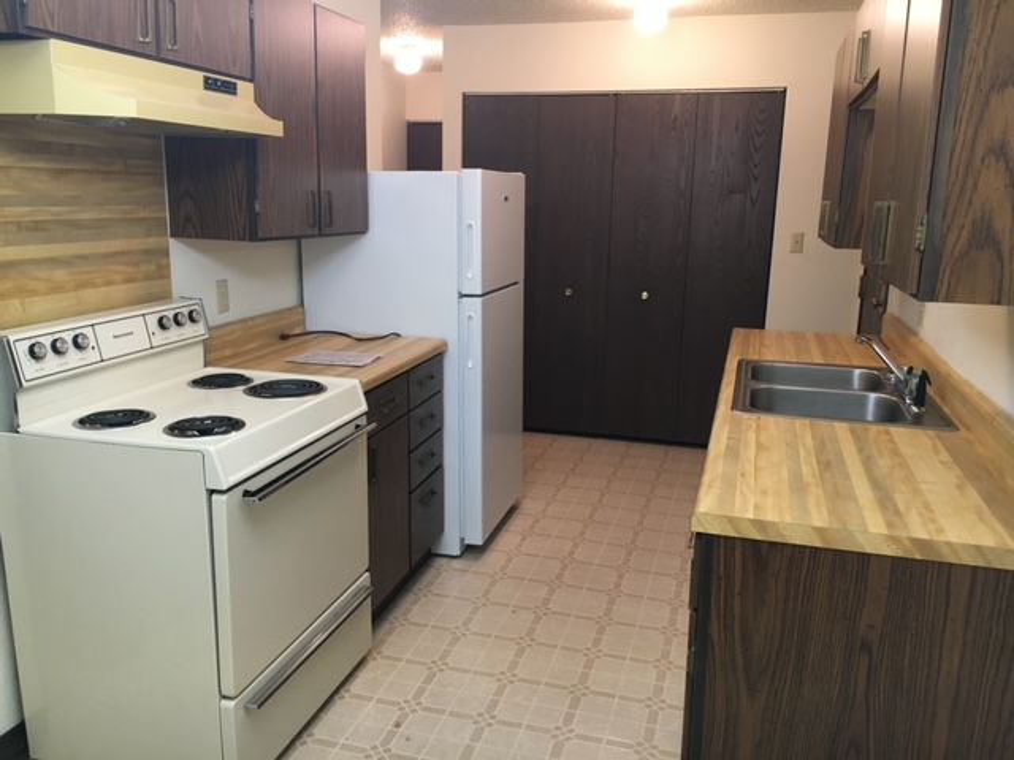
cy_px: 380
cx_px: 507
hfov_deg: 61.7
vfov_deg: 48.2
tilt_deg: -10.4
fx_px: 849
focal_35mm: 29
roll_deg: -2.1
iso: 100
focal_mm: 4.15
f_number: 2.2
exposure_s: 1/30
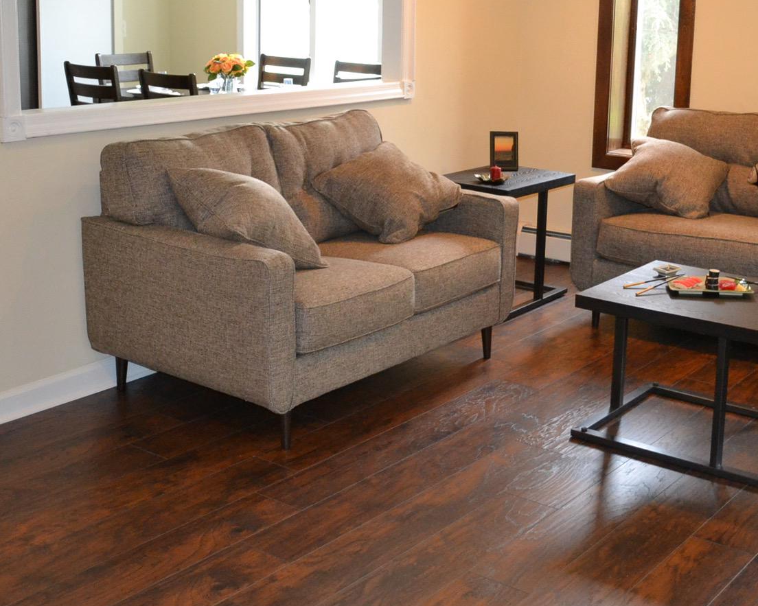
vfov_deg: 31.7
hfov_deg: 39.1
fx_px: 1054
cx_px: 505
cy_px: 178
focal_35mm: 47
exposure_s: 1/60
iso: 1600
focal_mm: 18
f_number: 3.5
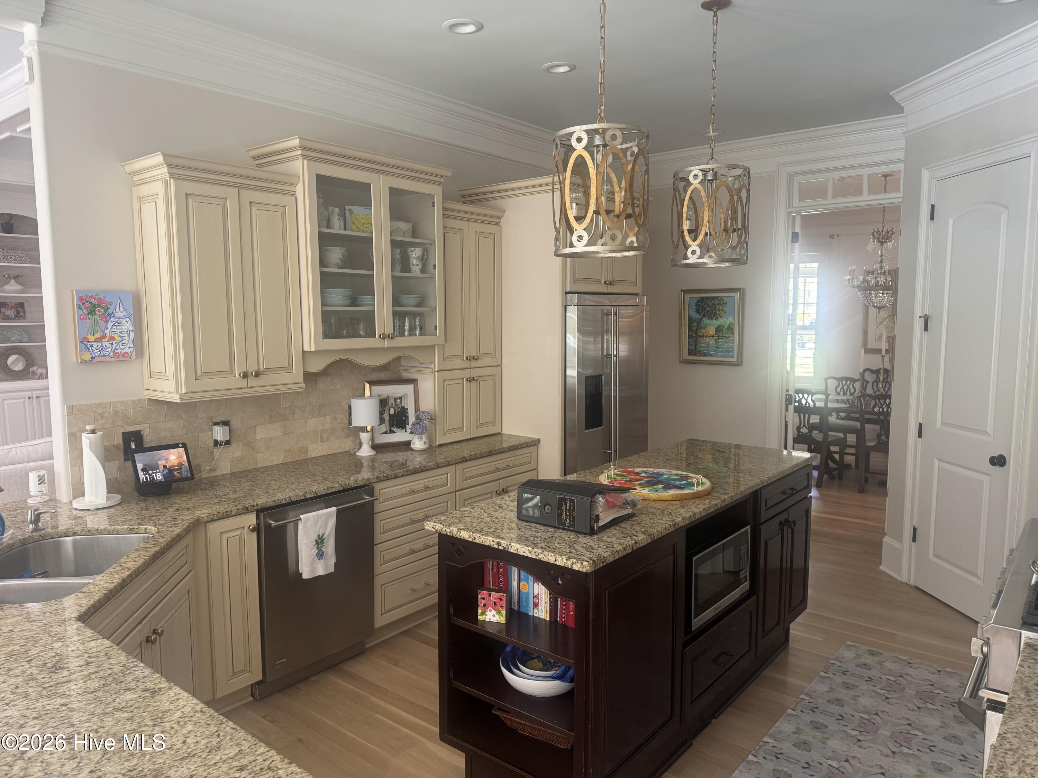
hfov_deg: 71.6
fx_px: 720
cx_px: 519
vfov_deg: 56.8
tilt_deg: -6.0
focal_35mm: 24
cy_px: 389
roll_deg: -0.3
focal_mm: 6.76
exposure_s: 1/60
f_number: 1.78
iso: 125
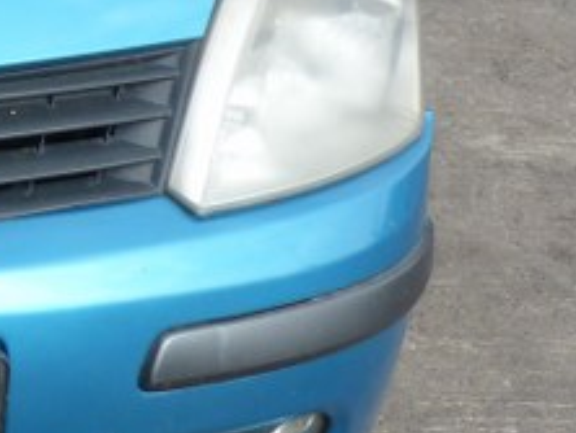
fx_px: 1499
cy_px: -54
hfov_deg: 19.4
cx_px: -244
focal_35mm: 90
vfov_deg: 15.9
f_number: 4.5
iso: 80
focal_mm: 4.5
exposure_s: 1/200
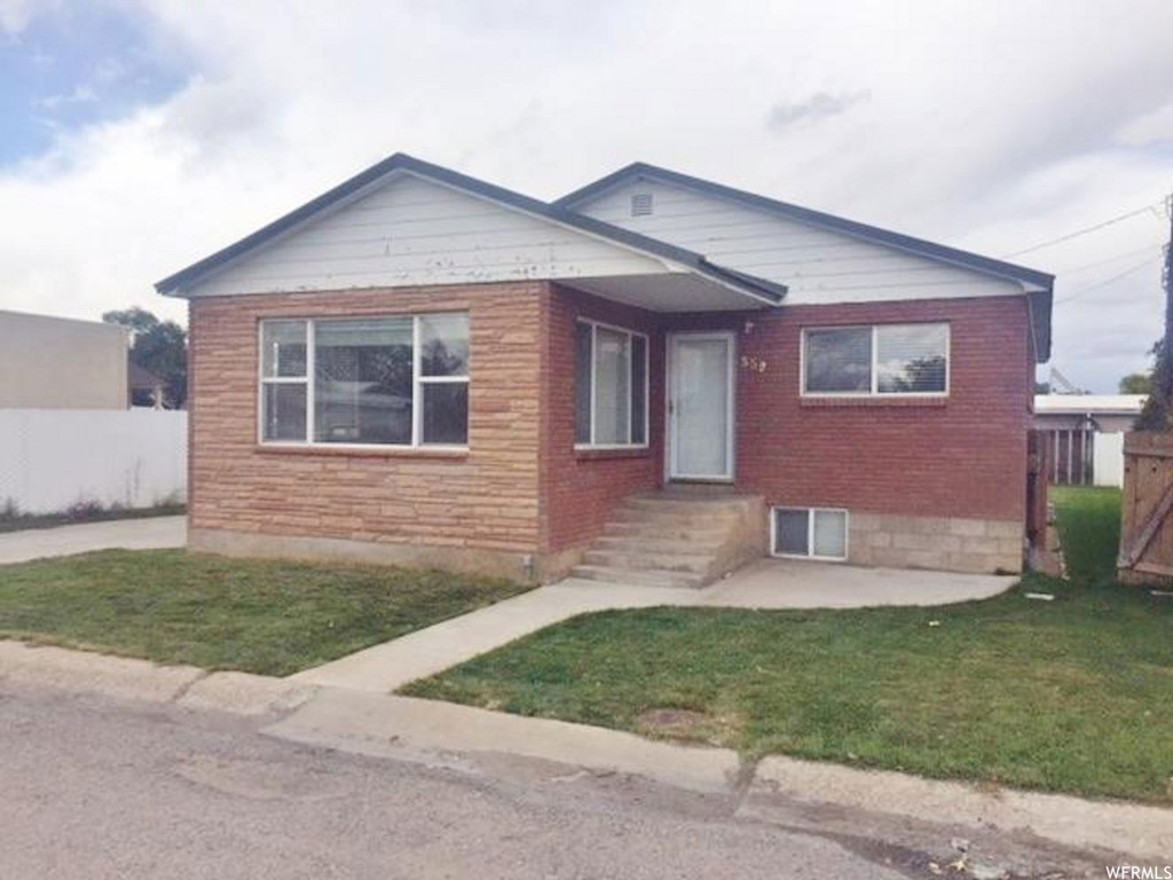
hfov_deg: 61.7
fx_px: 983
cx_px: 586
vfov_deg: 48.2
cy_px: 440
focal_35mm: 29
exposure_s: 1/2083
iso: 32
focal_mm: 4.15
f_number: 2.2
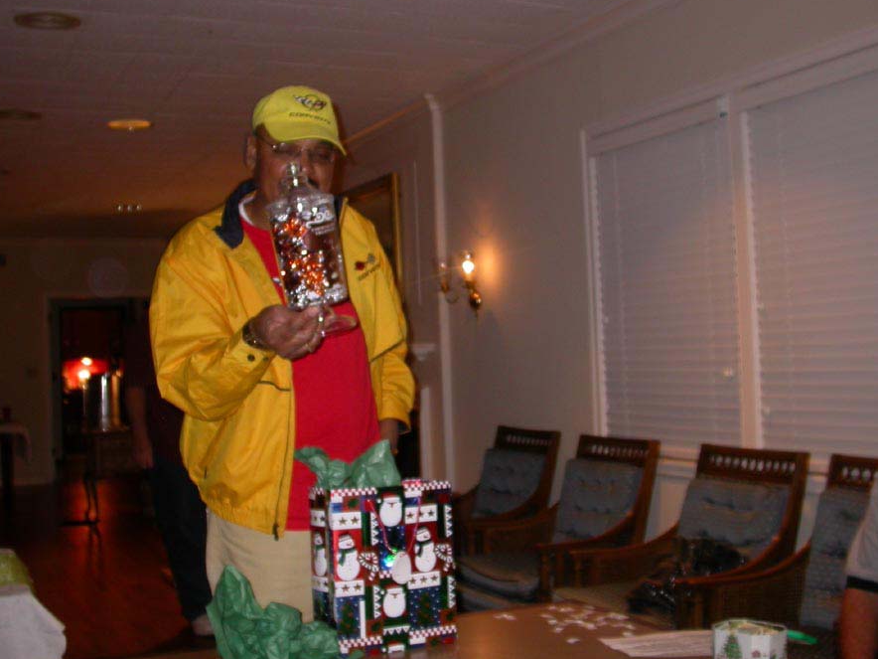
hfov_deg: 42.9
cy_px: 303
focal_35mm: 44
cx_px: 397
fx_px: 1116
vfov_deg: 32.9
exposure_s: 1/60
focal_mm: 7.85
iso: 100
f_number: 2.6
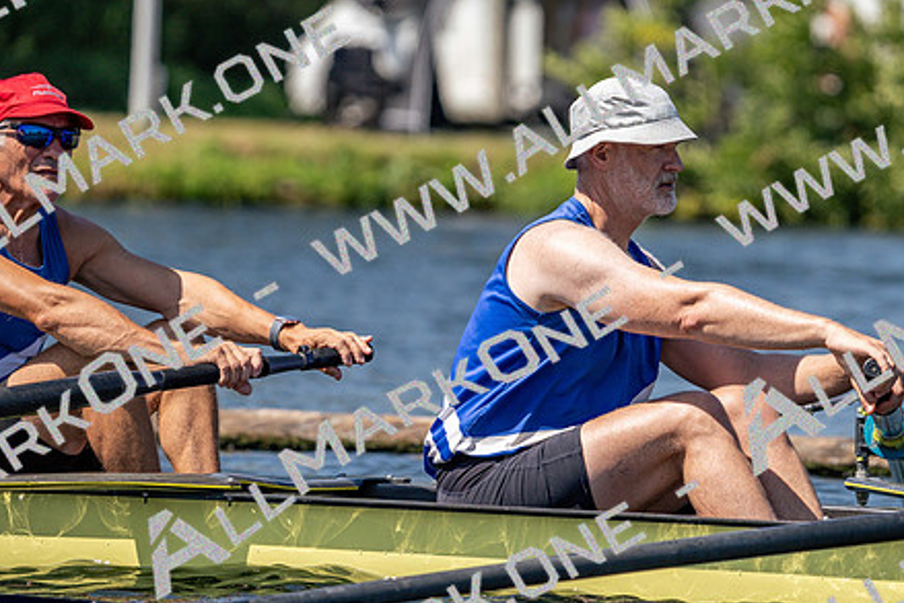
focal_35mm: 458
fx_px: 11504
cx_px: 566
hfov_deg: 4.5
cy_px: 281
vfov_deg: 3.0
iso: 250
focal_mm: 347
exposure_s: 1/2000
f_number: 6.3
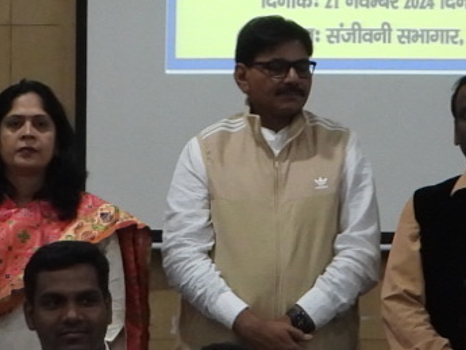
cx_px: 200
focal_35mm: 158
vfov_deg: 9.4
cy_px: 216
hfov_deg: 12.5
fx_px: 2128
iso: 200
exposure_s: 1/30
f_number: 2.8
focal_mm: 4.3
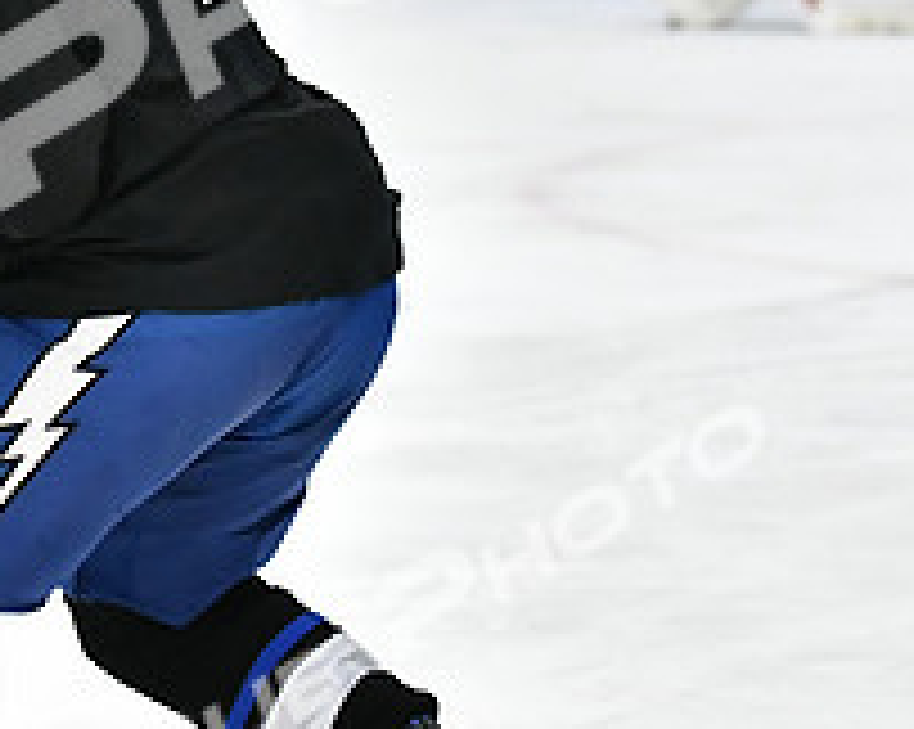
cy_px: 277
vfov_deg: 3.8
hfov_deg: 4.8
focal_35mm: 403
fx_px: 10891
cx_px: -284
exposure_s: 1/1600
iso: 6400
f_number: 2.8
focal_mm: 100
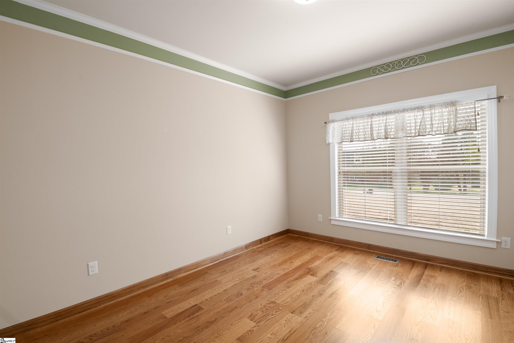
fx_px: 243
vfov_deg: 70.4
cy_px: 172
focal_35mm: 17
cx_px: 257
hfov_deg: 93.3
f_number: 7.1
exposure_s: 1/80
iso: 250
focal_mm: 17
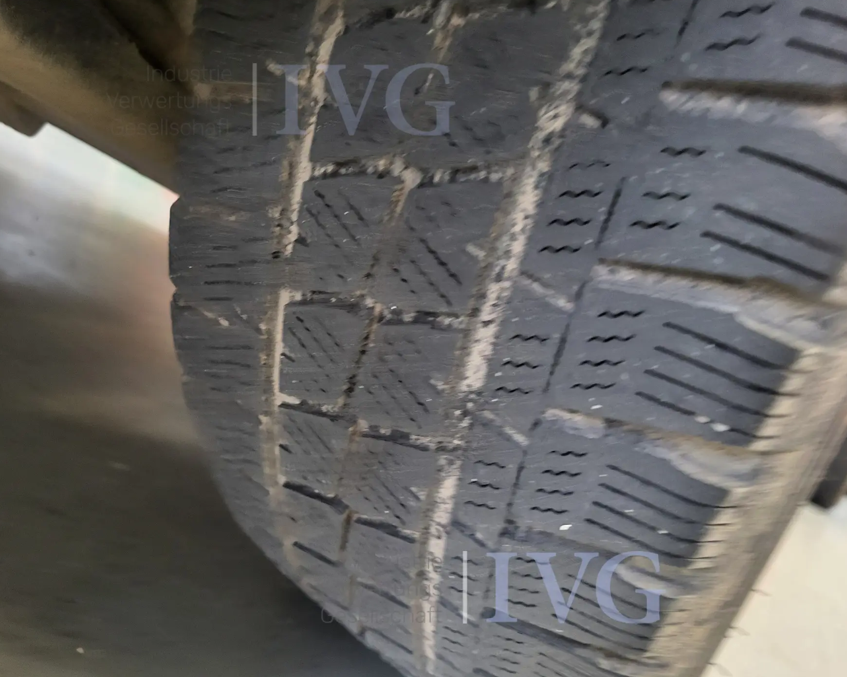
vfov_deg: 51.5
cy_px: 343
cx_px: 386
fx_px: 702
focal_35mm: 28
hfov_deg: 62.1
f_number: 1.8
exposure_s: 1/25
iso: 500
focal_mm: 5.4
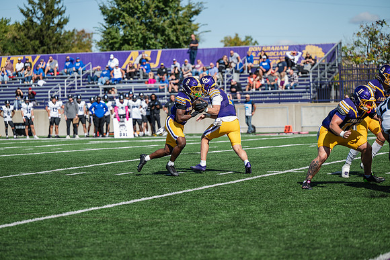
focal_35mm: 130
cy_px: 130
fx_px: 1409
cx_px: 195
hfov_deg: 15.8
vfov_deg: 10.6
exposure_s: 1/800
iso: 80
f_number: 3.2
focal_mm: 130
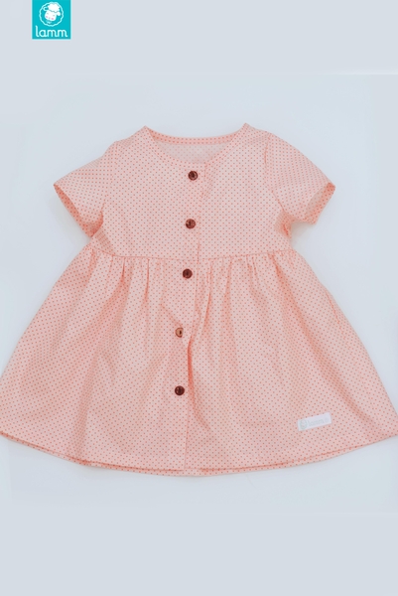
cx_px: 199
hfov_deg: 16.1
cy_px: 298
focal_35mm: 85
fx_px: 1407
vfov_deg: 23.9
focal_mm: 85
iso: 200
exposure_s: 1/50
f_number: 2
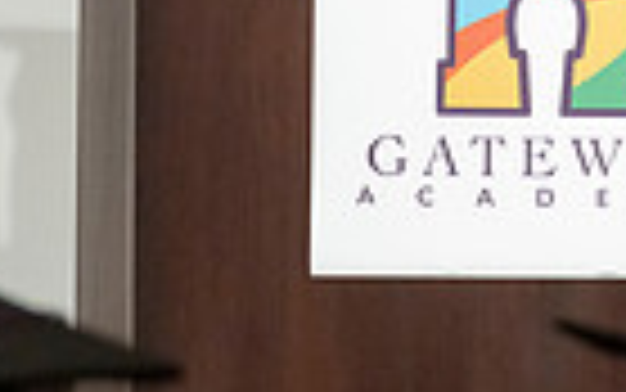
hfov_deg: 3.2
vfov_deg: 2.0
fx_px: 11247
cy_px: -527
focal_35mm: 659
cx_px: 428
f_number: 8
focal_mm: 200
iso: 6400
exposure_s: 1/200
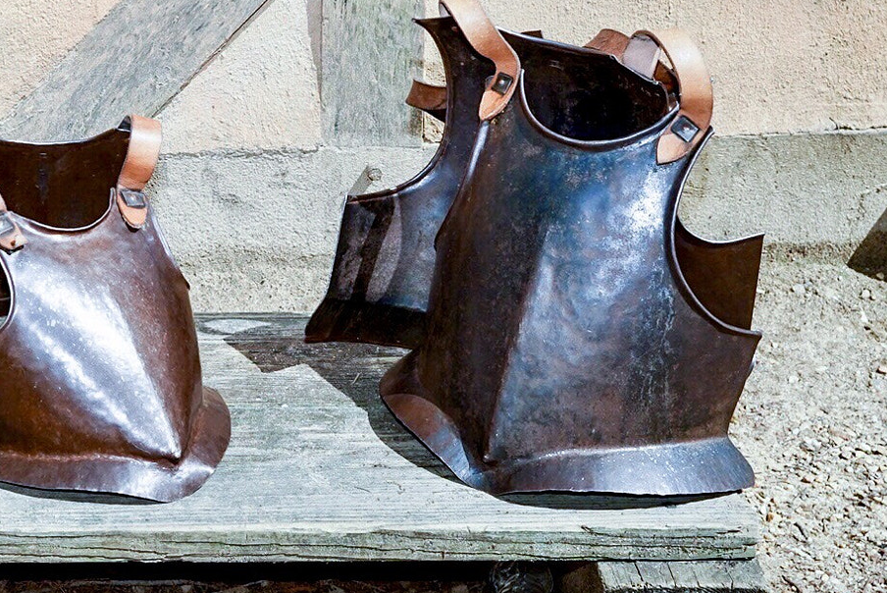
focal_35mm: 69
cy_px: 103
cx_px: 161
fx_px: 1701
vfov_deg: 19.5
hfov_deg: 28.5
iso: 500
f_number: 5
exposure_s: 1/5000
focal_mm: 26
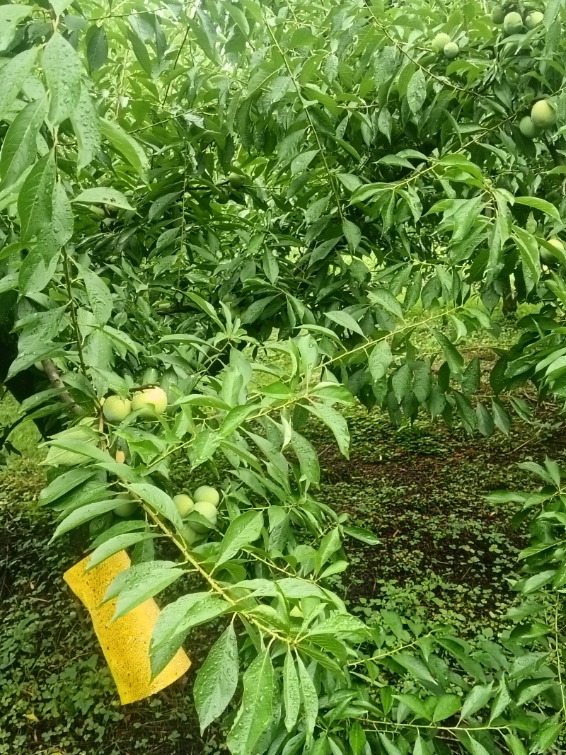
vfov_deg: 49.0
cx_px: 283
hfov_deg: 37.7
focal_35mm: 38
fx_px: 829
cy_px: 378
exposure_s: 1/100
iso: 402
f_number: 1.8
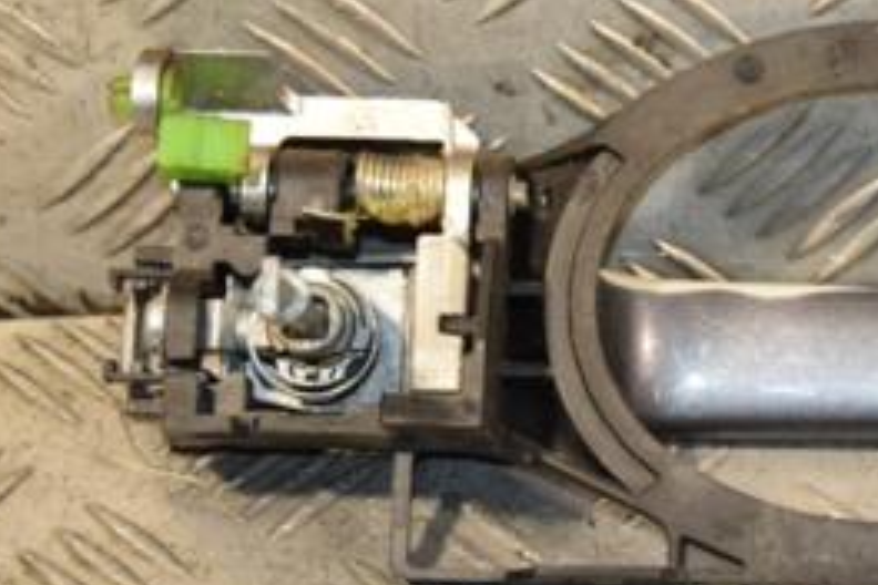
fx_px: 4829
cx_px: 901
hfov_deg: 10.3
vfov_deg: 6.9
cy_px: 179
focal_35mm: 198
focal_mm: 58
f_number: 5
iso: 800
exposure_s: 1/160
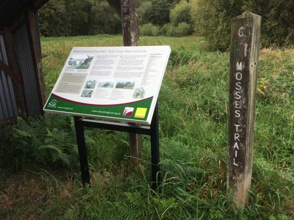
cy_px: 110
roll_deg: -0.2
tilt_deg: -19.2
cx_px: 147
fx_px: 246
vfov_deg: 48.2
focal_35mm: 29
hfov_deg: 61.7
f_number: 2.2
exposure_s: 1/733
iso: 32
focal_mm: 4.15
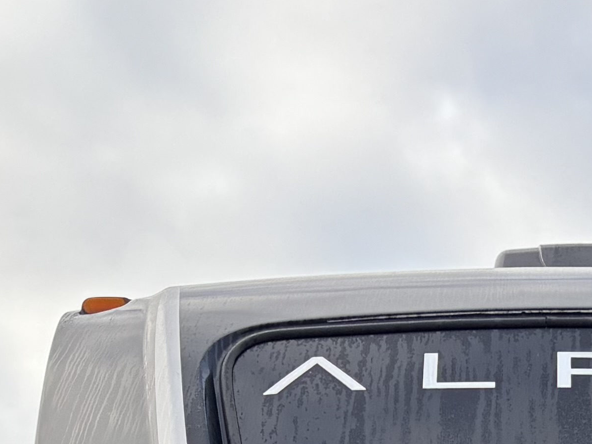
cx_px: 555
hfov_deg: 15.7
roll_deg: -1.0
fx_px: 2120
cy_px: 985
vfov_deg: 10.6
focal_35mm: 124
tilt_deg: +6.6
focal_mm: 5.96
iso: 50
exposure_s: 1/662
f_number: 1.6
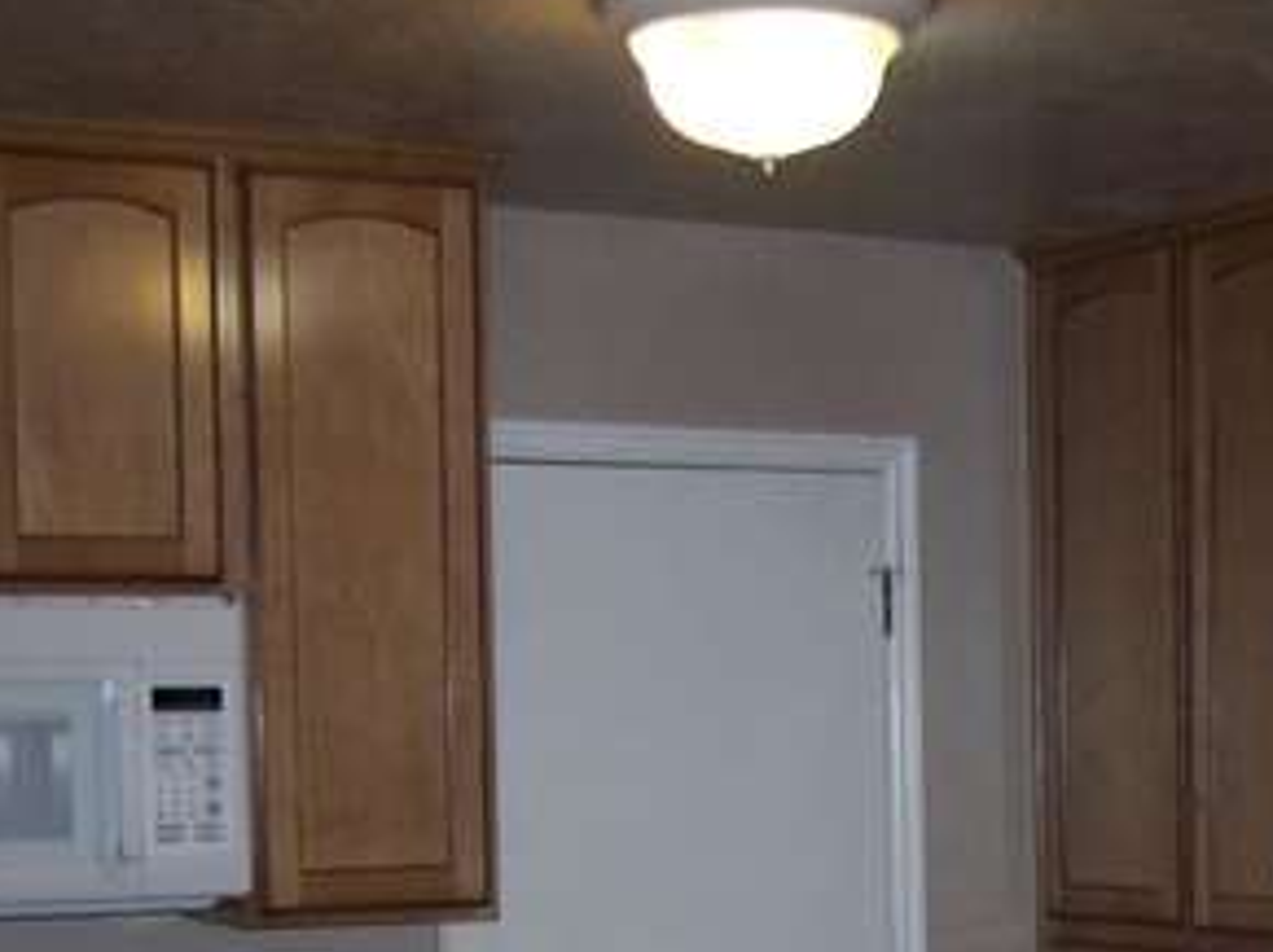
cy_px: 1031
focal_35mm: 84
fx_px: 3087
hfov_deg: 22.8
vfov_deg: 17.0
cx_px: 1106
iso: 80
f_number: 2.8
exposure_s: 1/60
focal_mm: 6.3
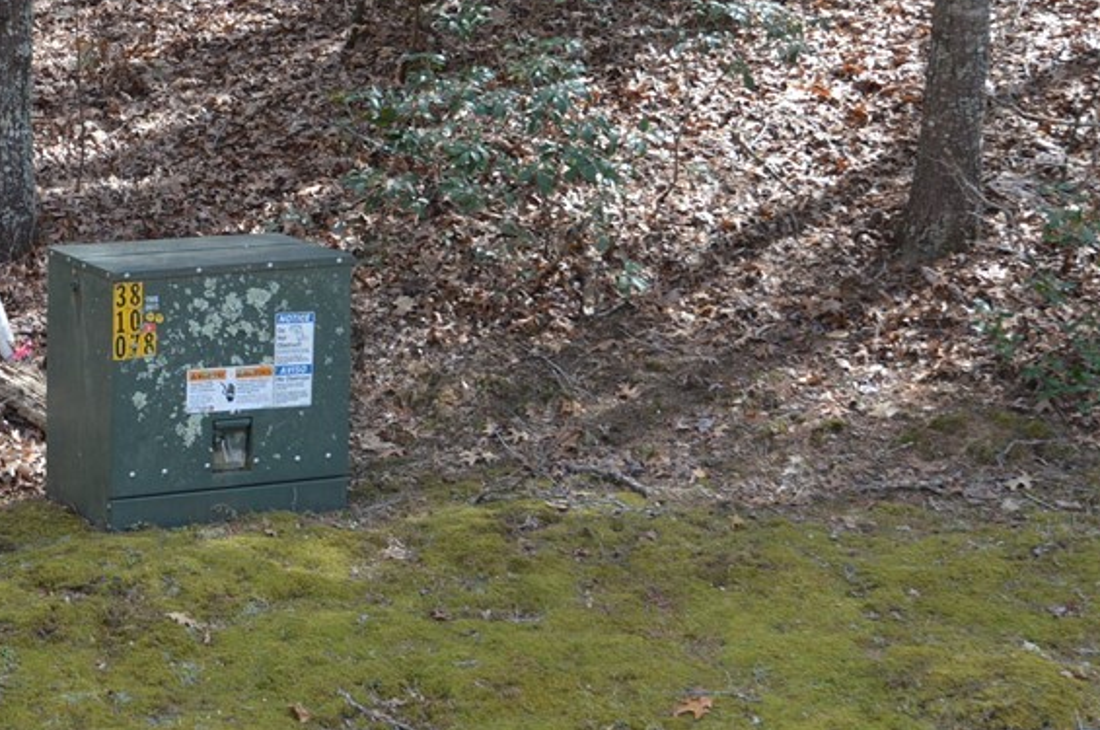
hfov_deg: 19.9
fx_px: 3081
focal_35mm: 101
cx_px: 131
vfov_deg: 13.4
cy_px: 144
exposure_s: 1/125
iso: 220
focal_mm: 35
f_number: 5.6
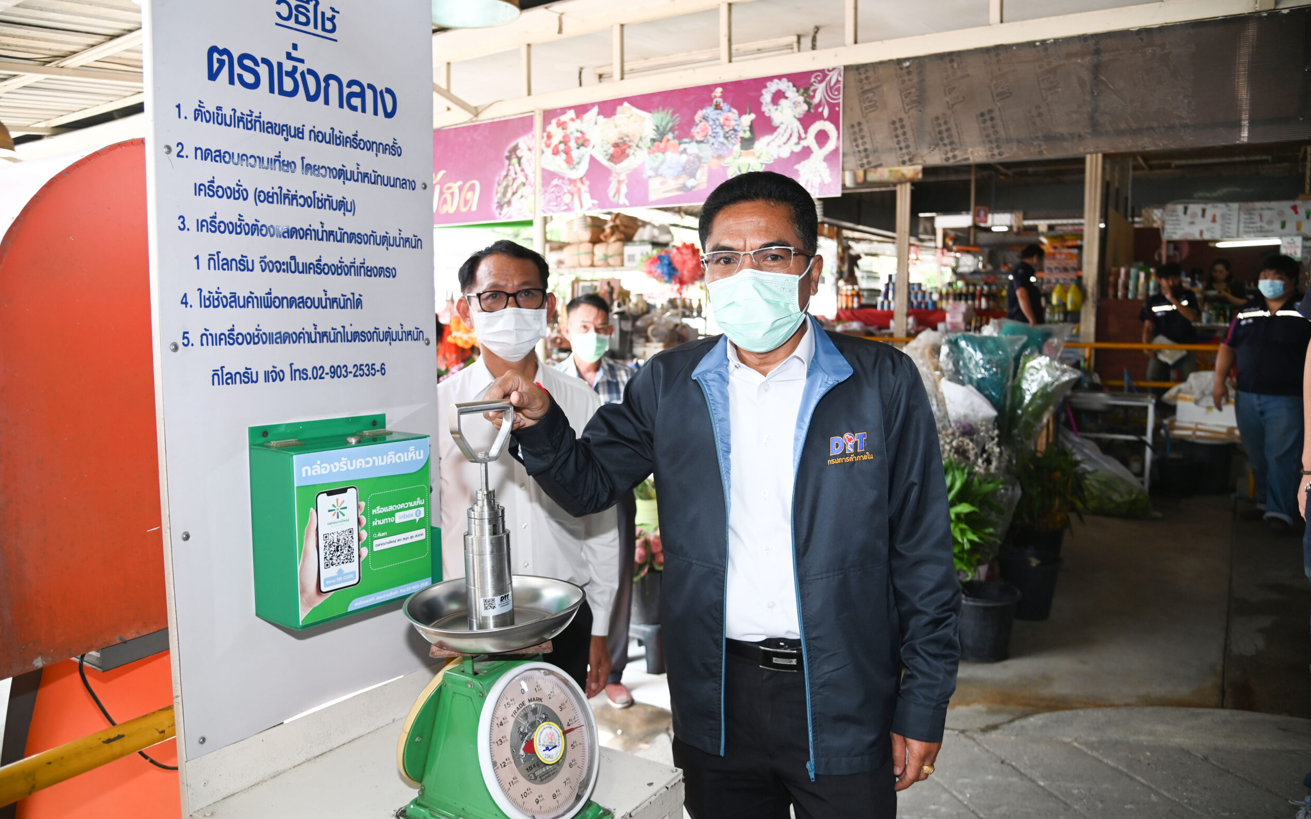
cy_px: 402
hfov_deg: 72.5
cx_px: 648
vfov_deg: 49.3
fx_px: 893
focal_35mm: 25
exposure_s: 1/160
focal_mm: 24
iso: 500
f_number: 4
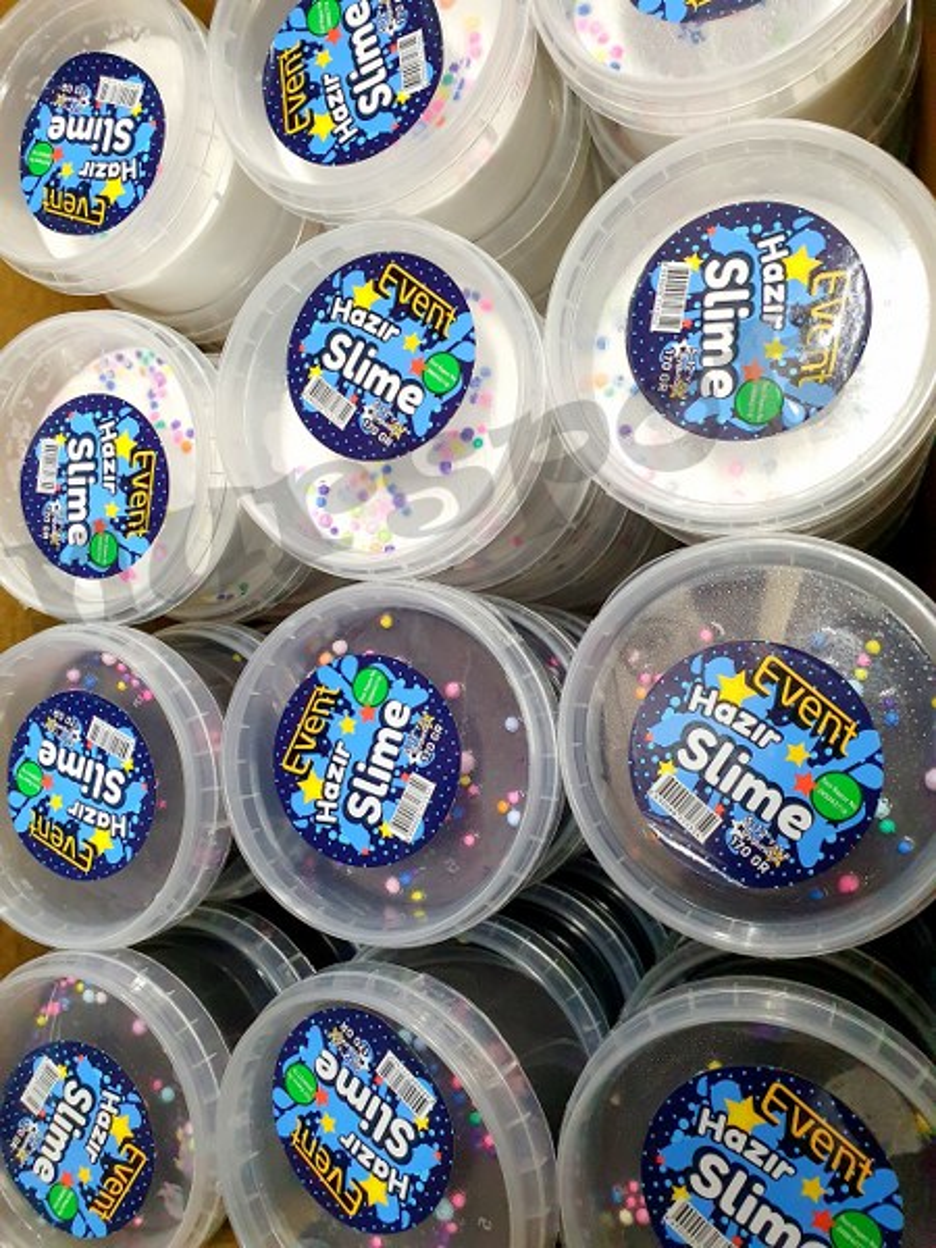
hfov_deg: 53.1
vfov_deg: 67.3
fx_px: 937
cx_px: 468
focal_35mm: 26
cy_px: 624
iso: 500
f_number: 2.4
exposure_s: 1/50
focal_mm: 4.32
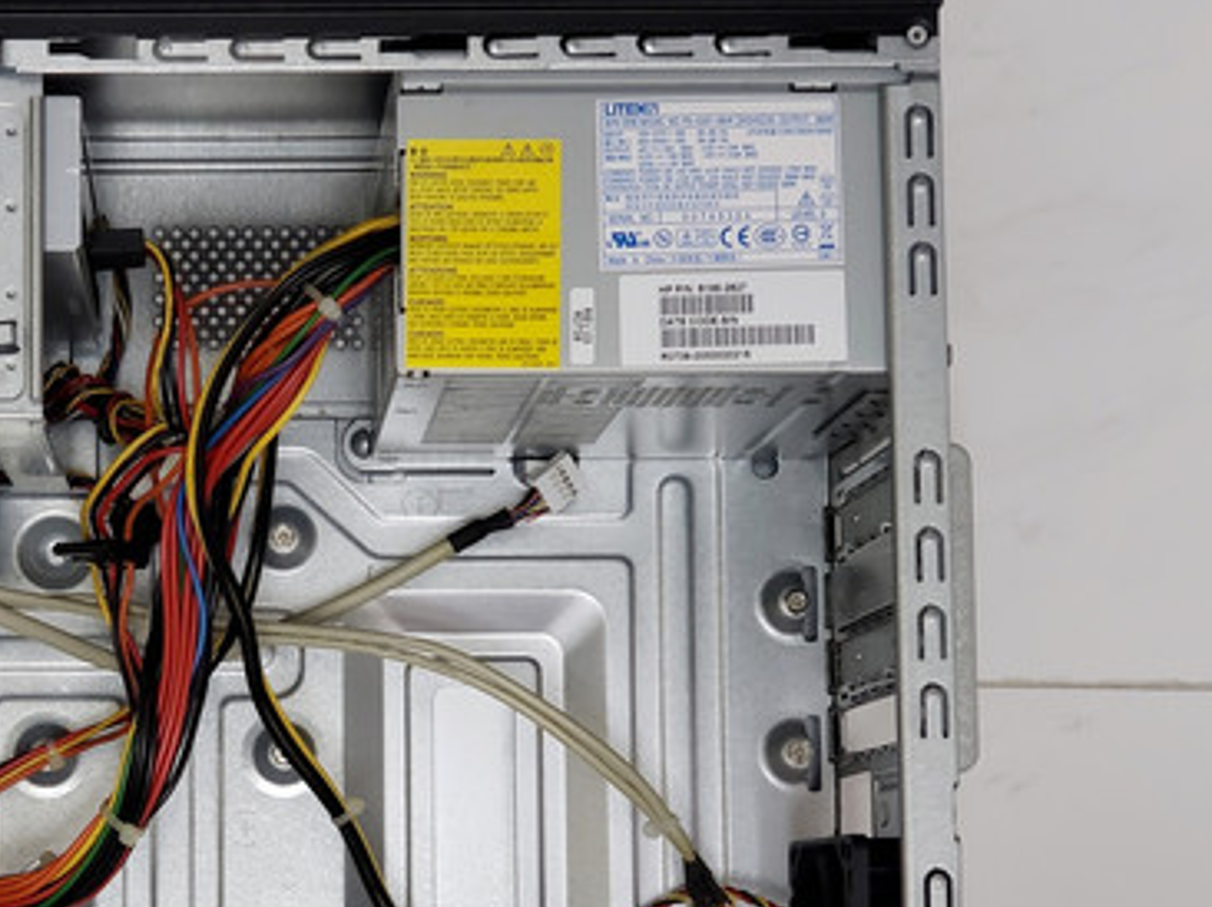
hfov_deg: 21.2
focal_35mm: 91
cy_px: 685
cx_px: 199
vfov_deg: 16.1
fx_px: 3184
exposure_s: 1/25
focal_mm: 6
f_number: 2.4
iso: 200
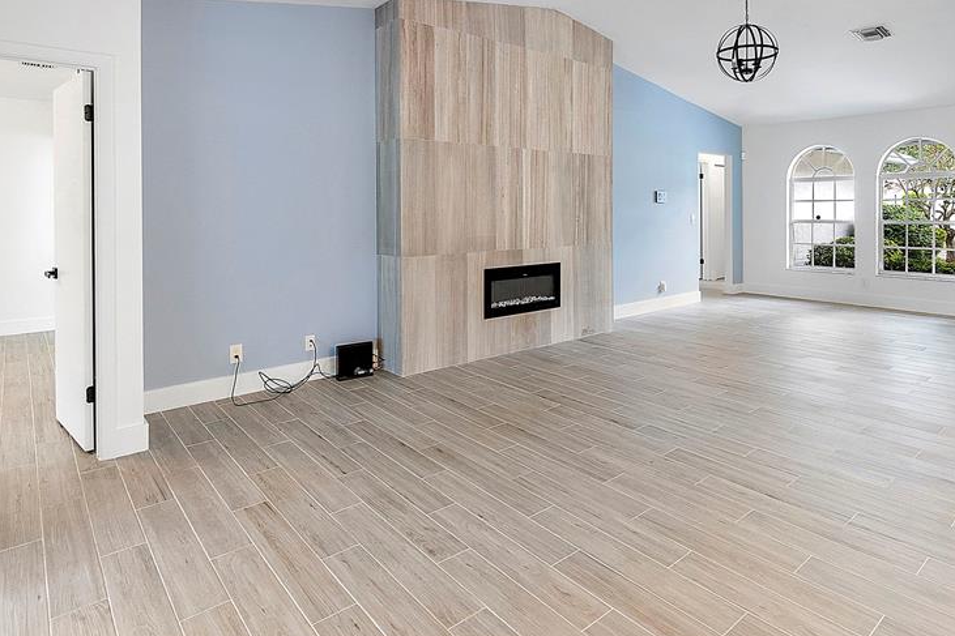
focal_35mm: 21
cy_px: 214
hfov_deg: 80.8
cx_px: 540
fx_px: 557
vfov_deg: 58.2
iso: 250
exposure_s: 1/10
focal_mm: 10
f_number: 9
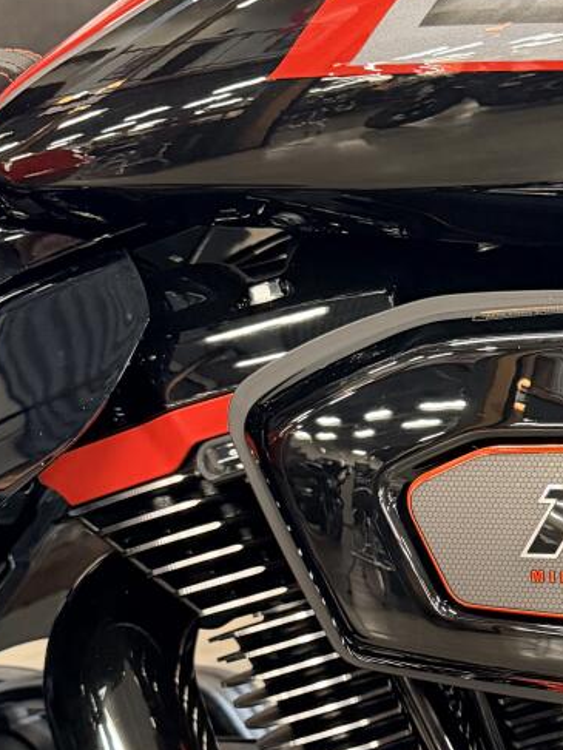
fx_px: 1603
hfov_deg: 18.3
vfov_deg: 25.8
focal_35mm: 74
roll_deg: -2.2
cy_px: 617
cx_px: 774
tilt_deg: -17.1
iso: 500
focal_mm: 6.76
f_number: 1.78
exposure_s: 1/60
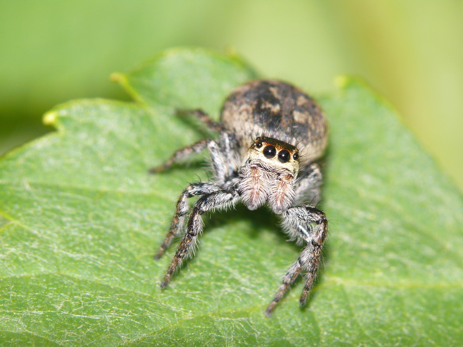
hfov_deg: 4.7
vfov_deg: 3.5
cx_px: 232
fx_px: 5618
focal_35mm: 420
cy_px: 174
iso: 100
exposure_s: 1/500
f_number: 8
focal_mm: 88.8
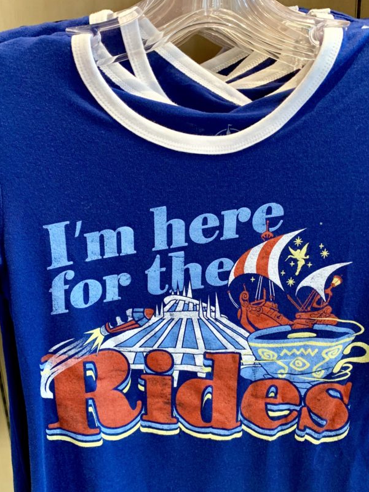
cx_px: 197
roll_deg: +1.4
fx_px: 554
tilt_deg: -20.8
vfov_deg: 47.8
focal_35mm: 39
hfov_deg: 36.8
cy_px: 277
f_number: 1.8
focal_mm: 4.25
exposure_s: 1/60
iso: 250
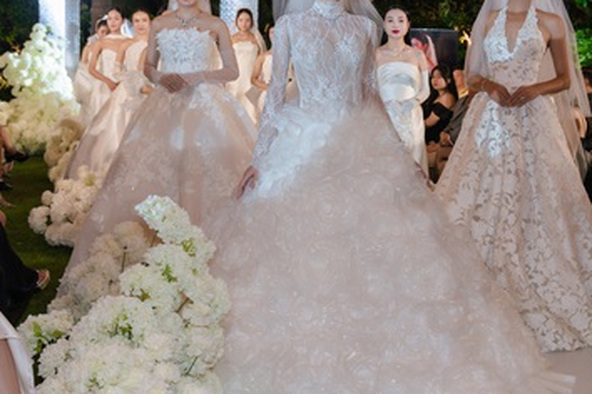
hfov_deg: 29.6
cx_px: 329
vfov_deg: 19.9
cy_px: 113
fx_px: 1118
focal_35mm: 68
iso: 800
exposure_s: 1/100
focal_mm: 37
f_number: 4.5
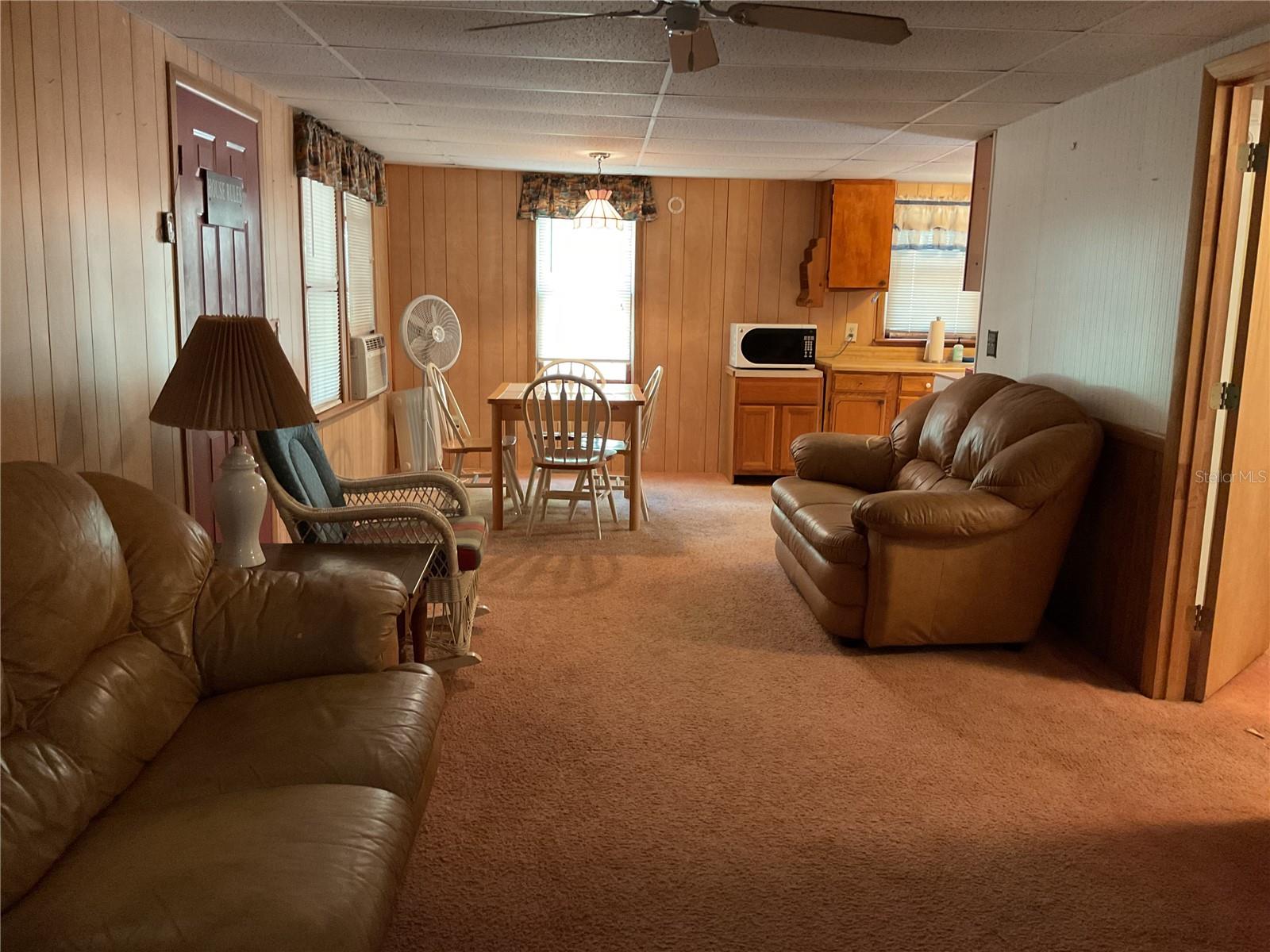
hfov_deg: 61.7
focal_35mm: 29
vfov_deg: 48.2
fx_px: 1064
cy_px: 476
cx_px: 635
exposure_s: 1/30
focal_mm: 3
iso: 320
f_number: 1.8
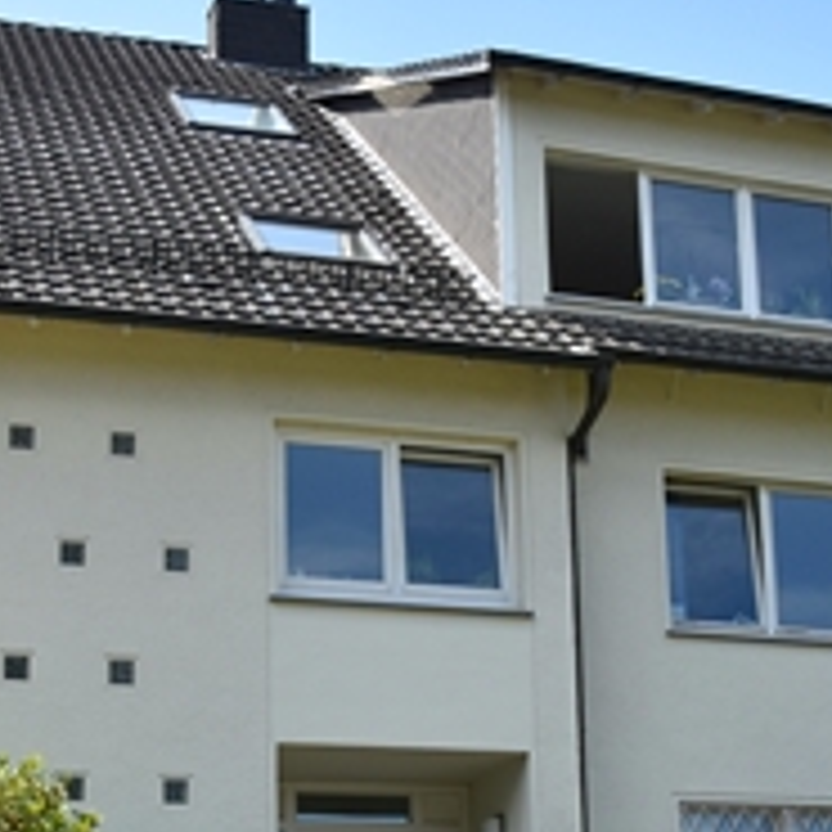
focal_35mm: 72
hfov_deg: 23.9
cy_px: 765
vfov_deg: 23.3
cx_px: 528
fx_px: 1958
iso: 250
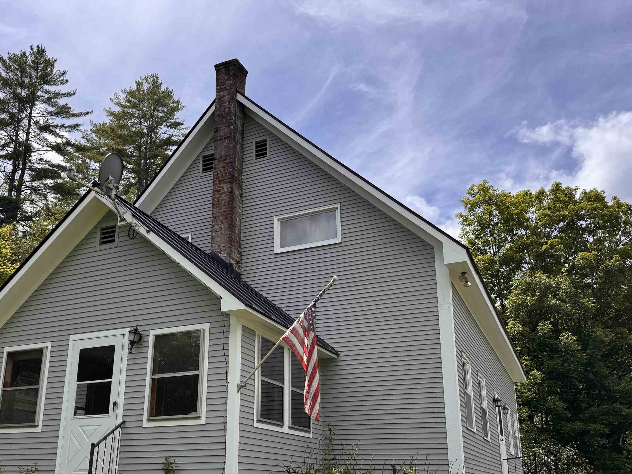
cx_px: 263
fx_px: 603
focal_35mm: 33
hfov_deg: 55.1
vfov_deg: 42.5
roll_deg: -0.2
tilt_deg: +15.5
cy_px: 309
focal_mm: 6.76
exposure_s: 1/4310
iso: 80
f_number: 1.78
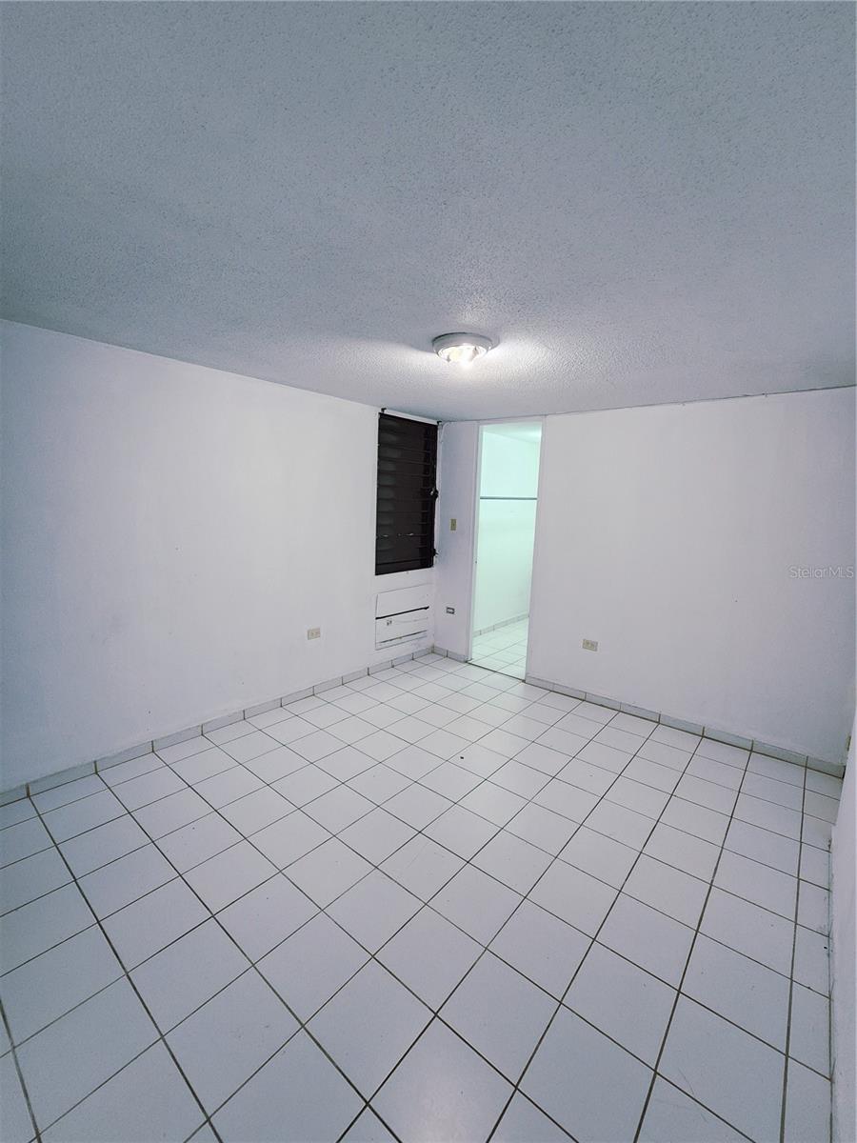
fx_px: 429
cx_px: 428
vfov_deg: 106.2
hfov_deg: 89.9
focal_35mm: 13
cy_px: 572
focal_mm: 2.2
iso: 320
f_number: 2.2
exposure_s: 1/30
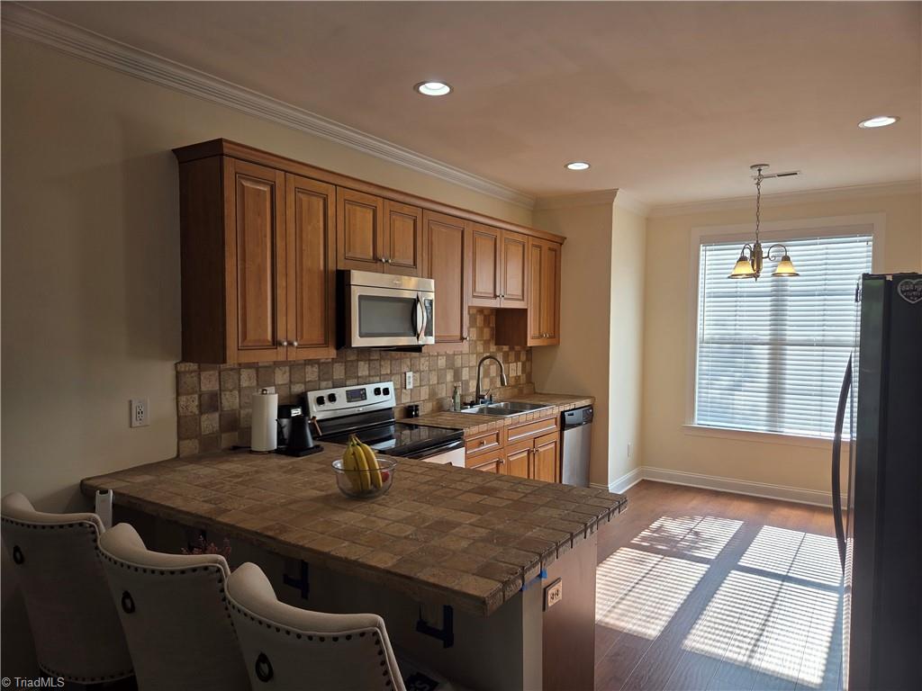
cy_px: 346
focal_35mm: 23
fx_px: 613
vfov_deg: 58.9
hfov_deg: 73.9
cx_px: 461
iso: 25
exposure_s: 1/137
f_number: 1.8
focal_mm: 5.4
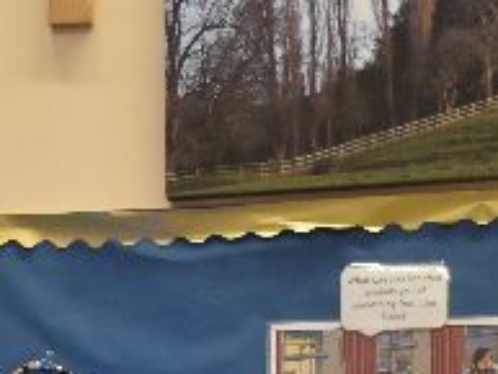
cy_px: 855
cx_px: -323
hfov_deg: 8.6
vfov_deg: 6.4
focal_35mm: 224
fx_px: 3225
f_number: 4.2
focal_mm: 30
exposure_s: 1/30
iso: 900
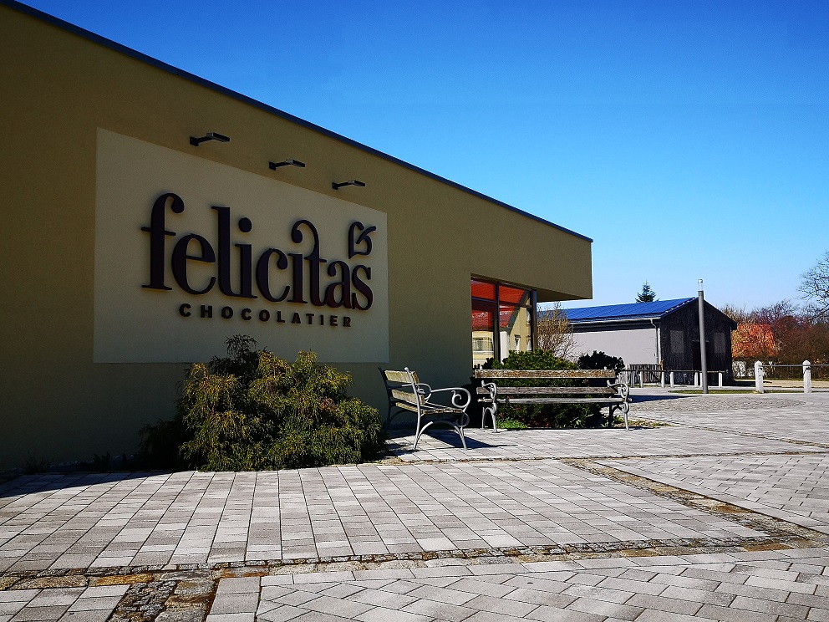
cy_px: 311
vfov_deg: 46.8
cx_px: 414
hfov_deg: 60.0
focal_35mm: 30
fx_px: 718
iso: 50
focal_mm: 3.95
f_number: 1.8
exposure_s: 1/2165
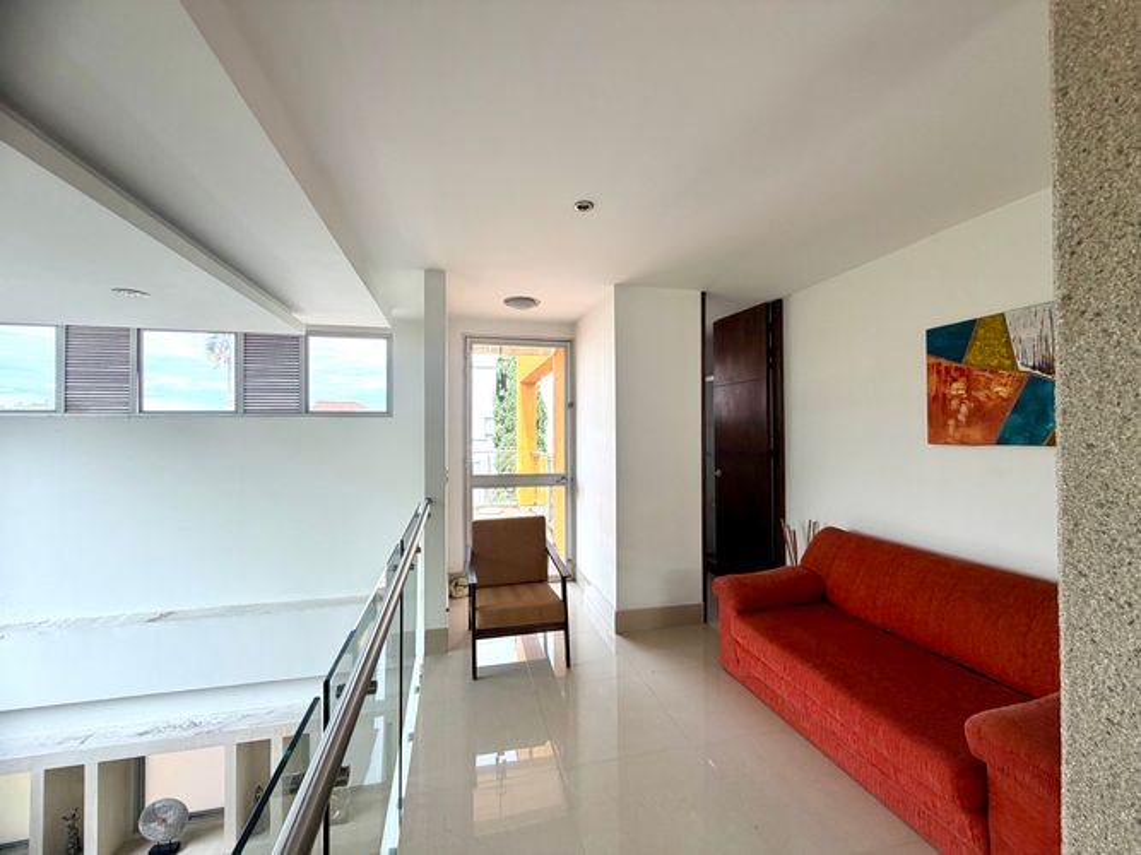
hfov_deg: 102.1
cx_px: 570
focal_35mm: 14
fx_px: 461
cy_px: 428
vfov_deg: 85.7
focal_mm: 2.22
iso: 64
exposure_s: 1/157
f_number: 2.2
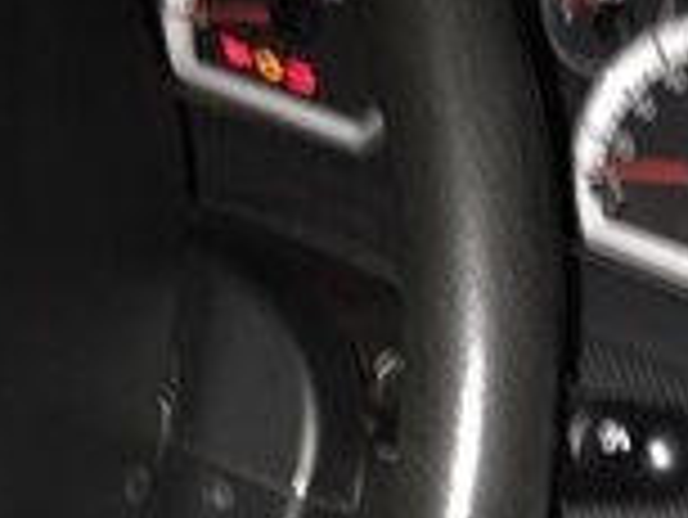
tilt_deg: -28.1
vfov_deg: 14.5
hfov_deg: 19.7
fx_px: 1870
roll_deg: -15.4
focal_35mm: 94
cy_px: 811
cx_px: 814
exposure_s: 1/17
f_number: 2.2
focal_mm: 4.15
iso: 125
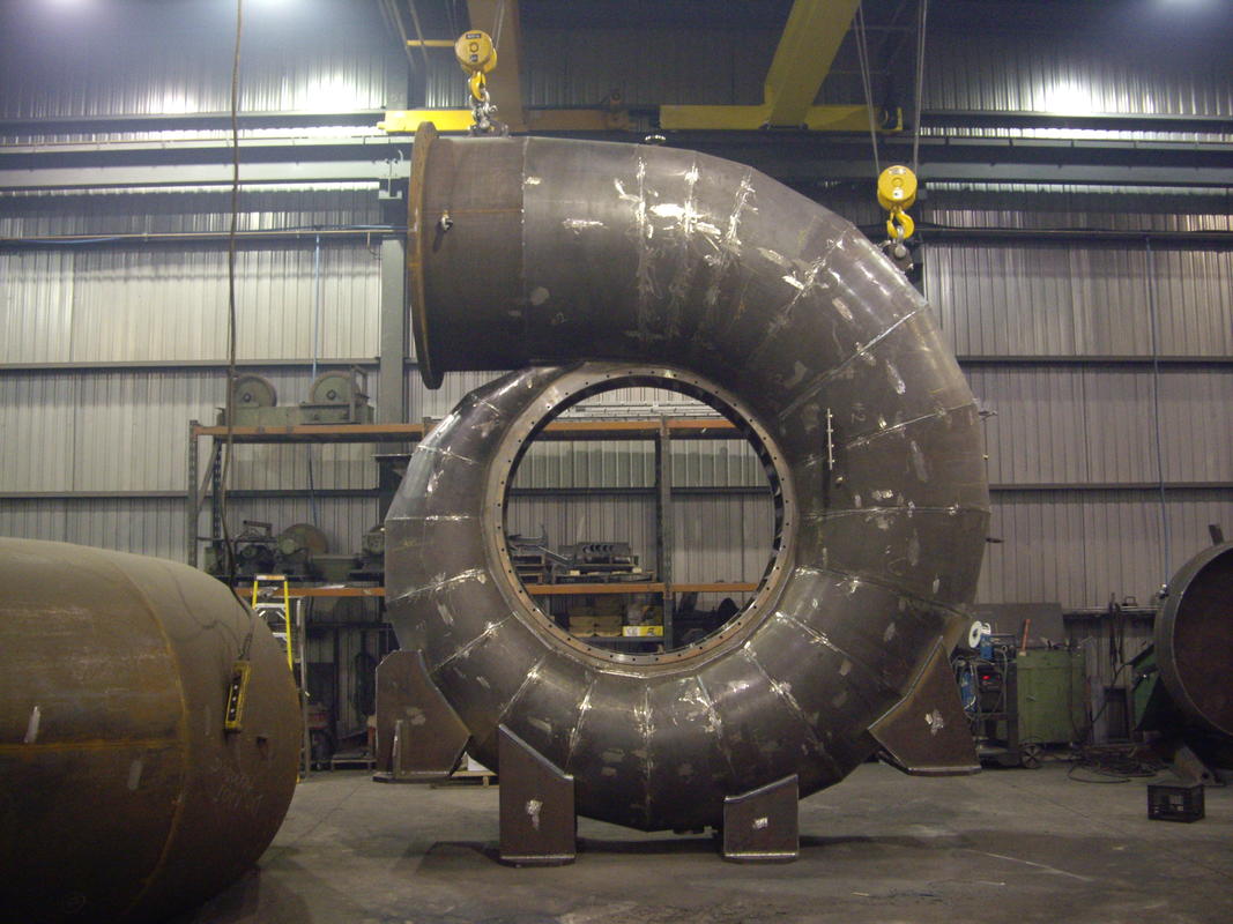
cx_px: 616
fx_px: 1353
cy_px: 462
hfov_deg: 49.0
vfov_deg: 37.7
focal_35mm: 38
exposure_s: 1/20
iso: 400
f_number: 2.8
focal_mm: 7.9
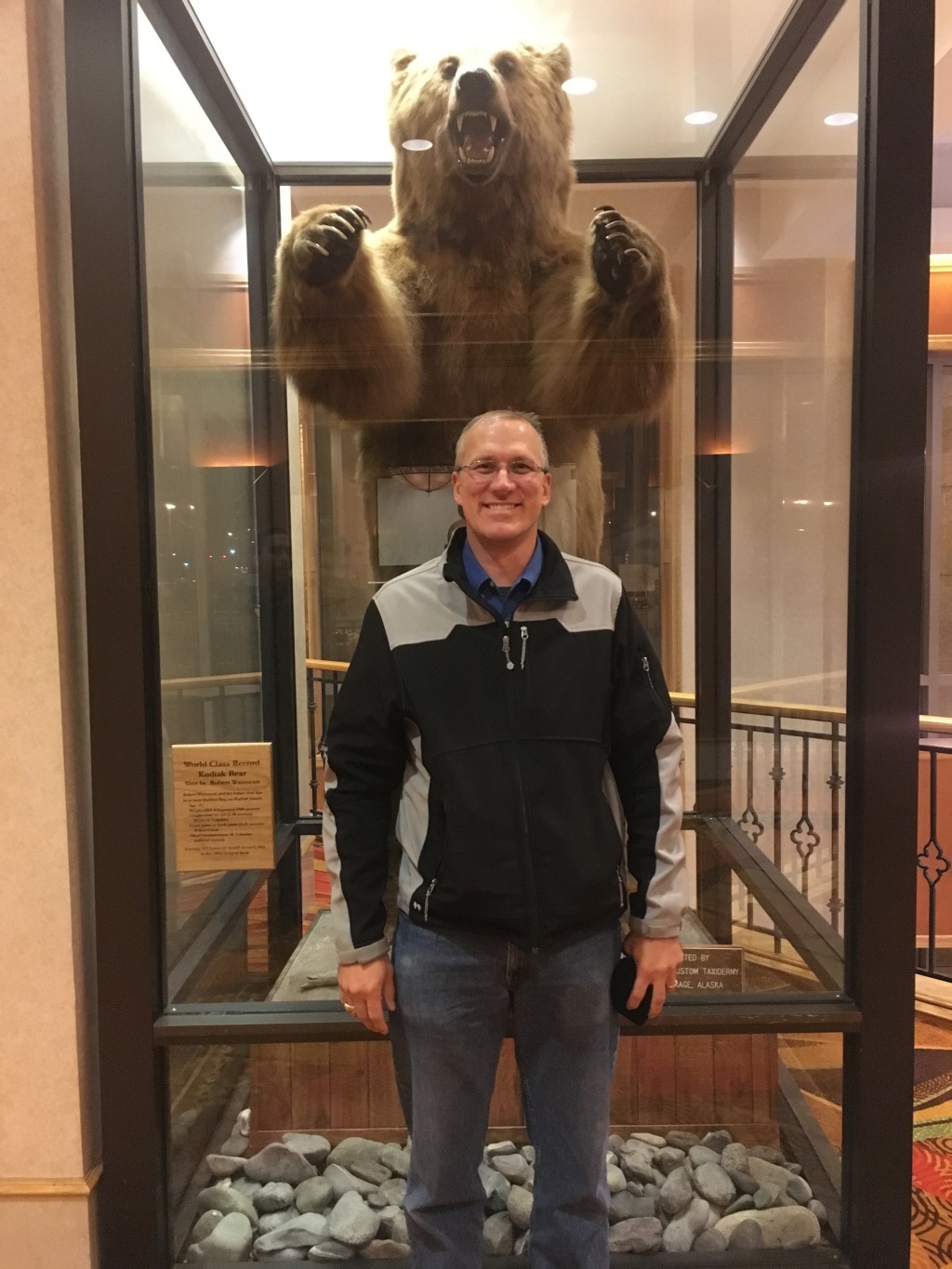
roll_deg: +1.4
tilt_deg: -3.2
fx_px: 1063
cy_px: 634
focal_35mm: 29
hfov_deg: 48.2
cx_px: 476
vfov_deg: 61.7
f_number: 2.2
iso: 320
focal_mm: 4.15
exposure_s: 1/15
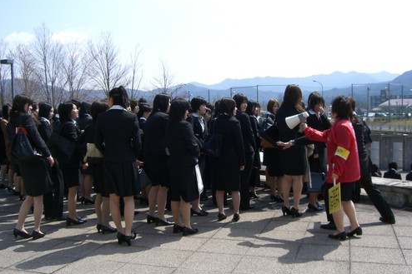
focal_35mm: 40
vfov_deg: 33.4
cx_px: 207
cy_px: 139
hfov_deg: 48.5
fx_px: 458
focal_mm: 6.2
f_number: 4.3
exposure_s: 1/500
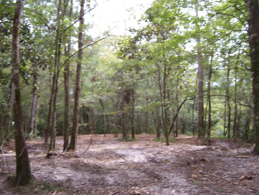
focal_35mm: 33
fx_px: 247
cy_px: 98
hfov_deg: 55.4
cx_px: 130
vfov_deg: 42.9
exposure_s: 1/90
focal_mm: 5.5
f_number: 3.4
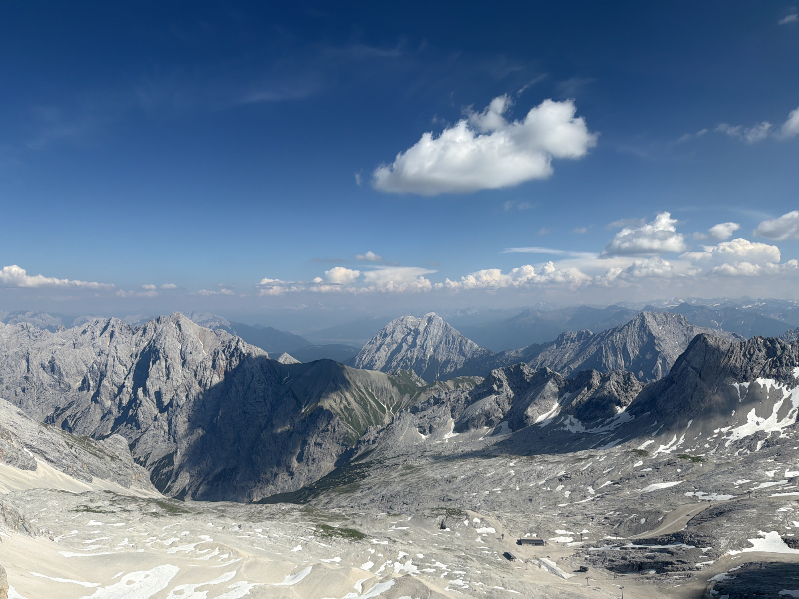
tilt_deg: +0.1
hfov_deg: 71.6
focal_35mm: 24
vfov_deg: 56.8
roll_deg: +0.0
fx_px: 554
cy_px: 300
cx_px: 400
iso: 80
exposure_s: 1/9091
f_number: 1.78
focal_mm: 6.76
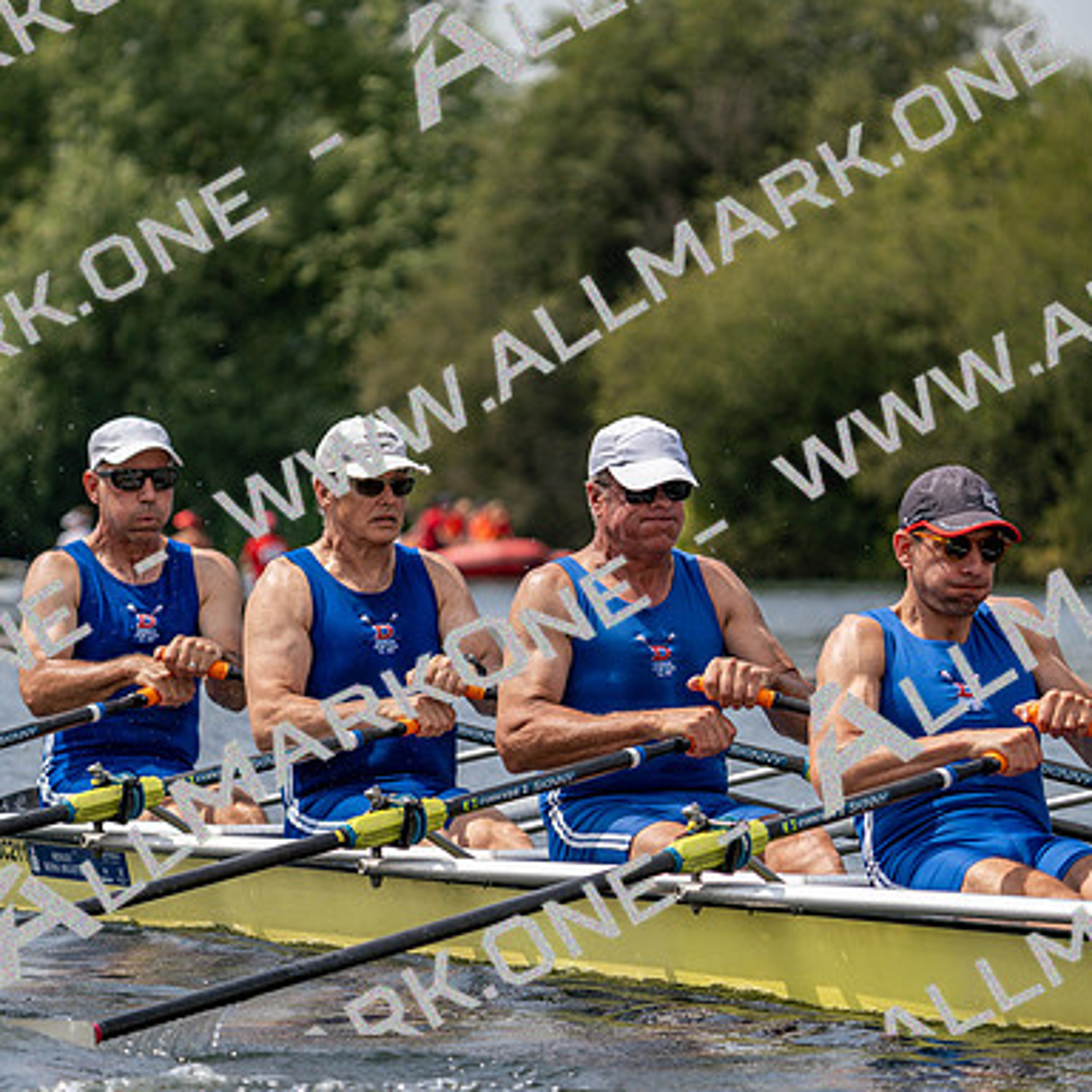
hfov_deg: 6.3
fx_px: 9993
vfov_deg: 6.3
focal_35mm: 280
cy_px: 547
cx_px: 566
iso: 200
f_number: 5.6
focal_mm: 218
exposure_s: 1/1600
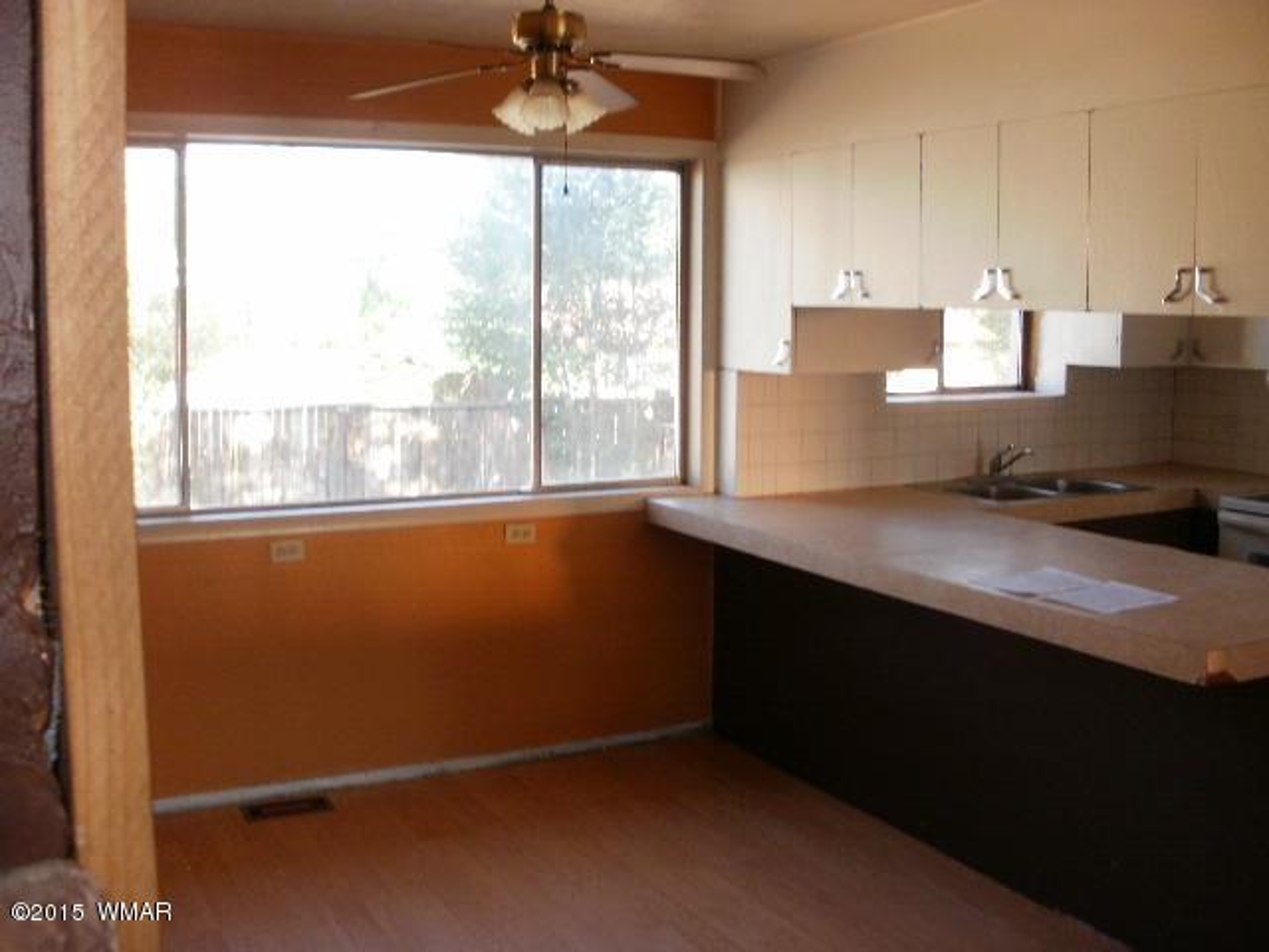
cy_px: 476
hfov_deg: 51.4
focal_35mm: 36
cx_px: 634
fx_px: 1320
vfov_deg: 39.7
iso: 100
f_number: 3.5
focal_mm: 6.3
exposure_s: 1/40
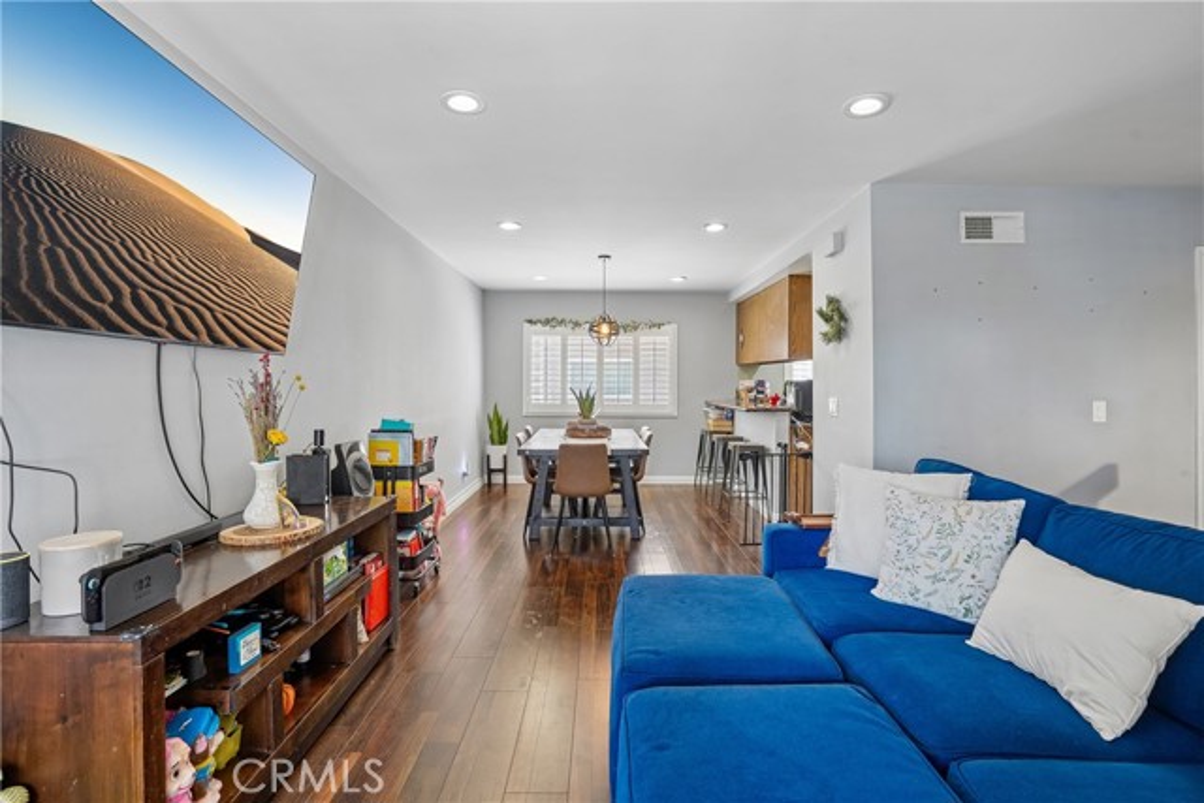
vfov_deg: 73.8
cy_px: 402
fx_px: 535
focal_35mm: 16
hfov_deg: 96.7
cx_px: 602
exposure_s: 1/4
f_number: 8
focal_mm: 16
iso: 400
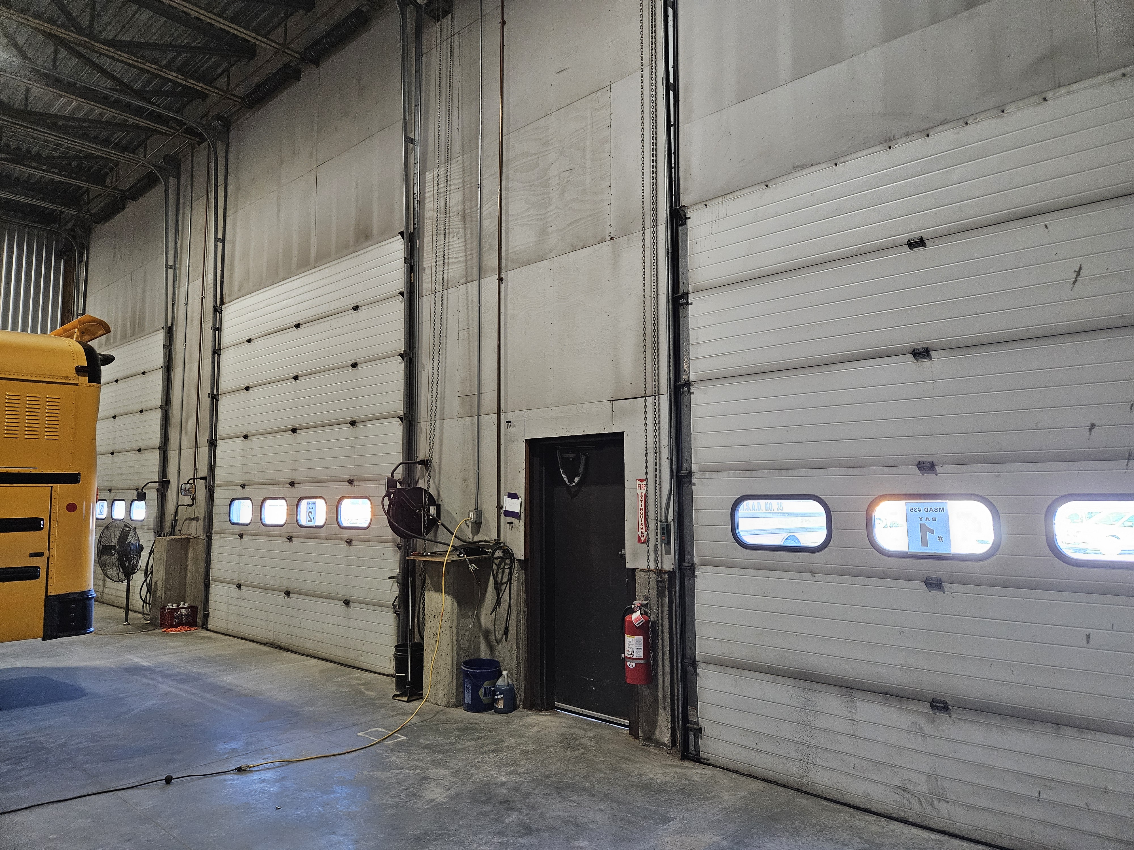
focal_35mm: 23
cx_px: 567
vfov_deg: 58.9
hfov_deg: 73.9
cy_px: 425
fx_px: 753
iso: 500
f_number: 1.8
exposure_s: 1/120
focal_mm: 5.4
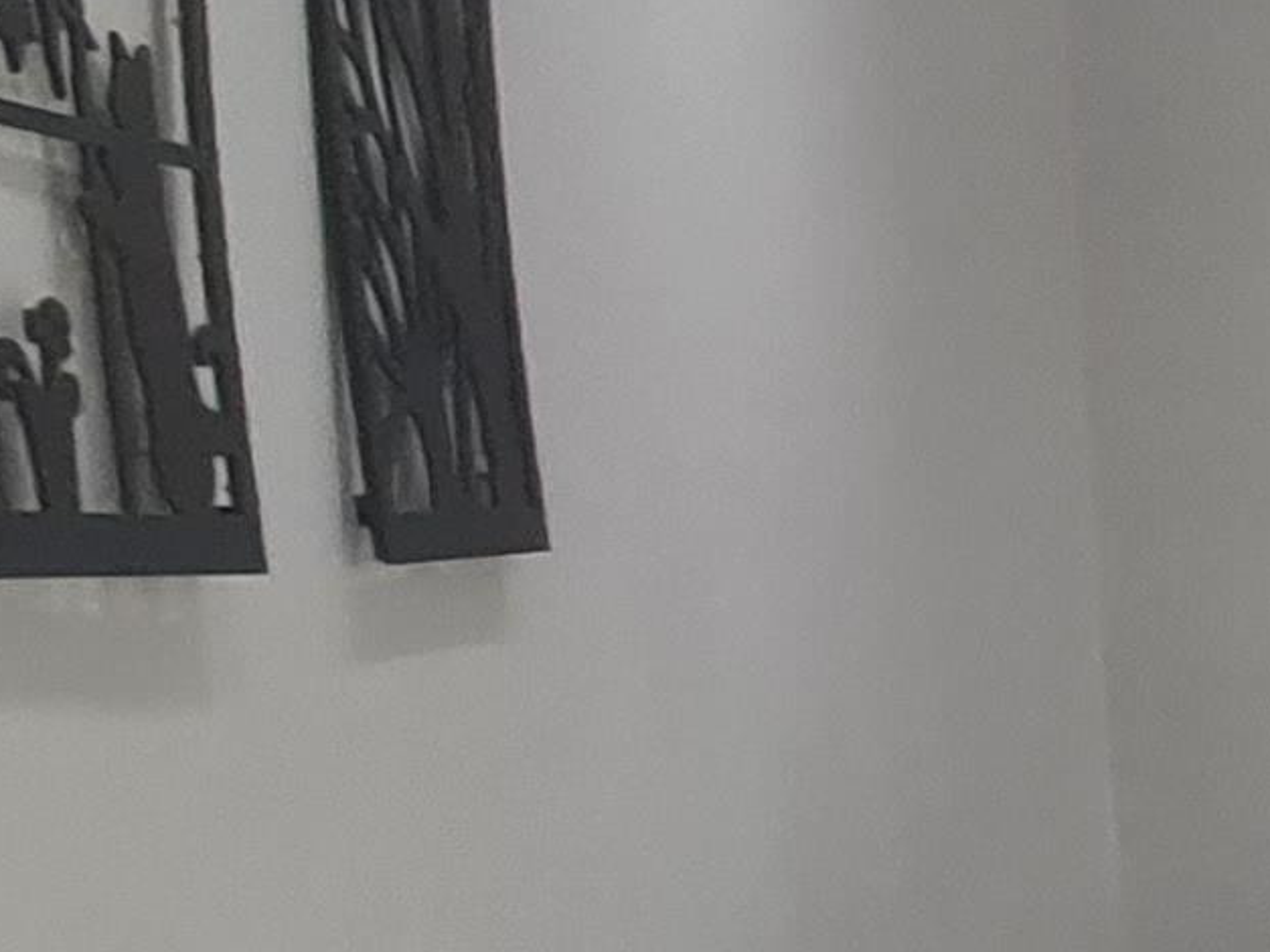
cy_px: 587
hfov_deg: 11.5
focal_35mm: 83
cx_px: 3810
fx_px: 3045
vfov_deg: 17.7
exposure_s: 1/50
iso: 125
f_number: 2.2
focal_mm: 2.2
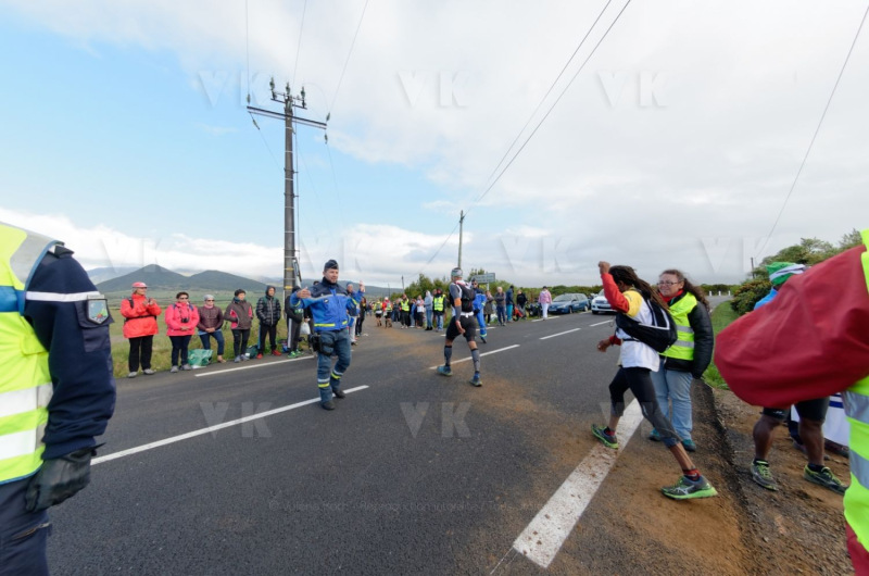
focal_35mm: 16
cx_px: 434
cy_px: 288
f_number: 5.6
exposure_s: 1/200
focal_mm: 10.5
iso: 200
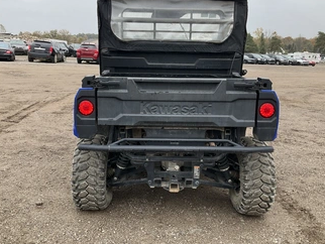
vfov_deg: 39.7
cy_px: 116
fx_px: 338
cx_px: 155
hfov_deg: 51.3
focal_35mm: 36
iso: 20
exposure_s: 1/122
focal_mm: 3
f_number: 1.8
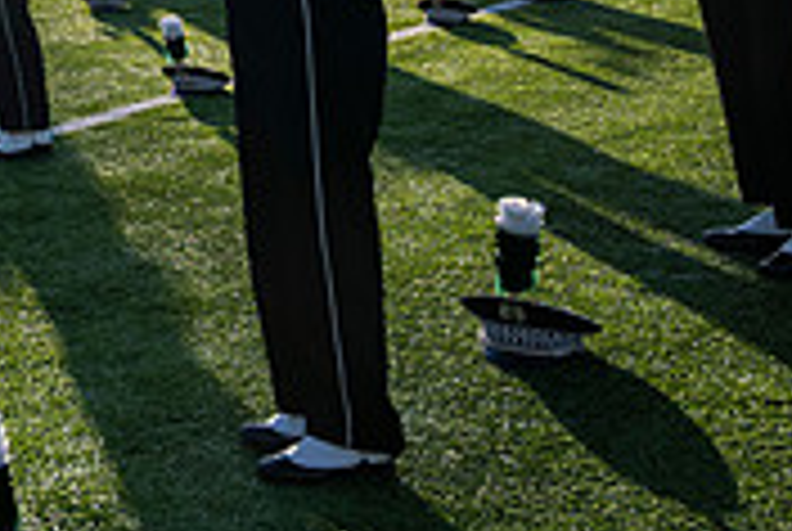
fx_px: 1741
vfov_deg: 16.3
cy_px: -191
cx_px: -477
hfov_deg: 20.8
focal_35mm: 79
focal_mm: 24
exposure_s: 1/800
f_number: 4
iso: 80
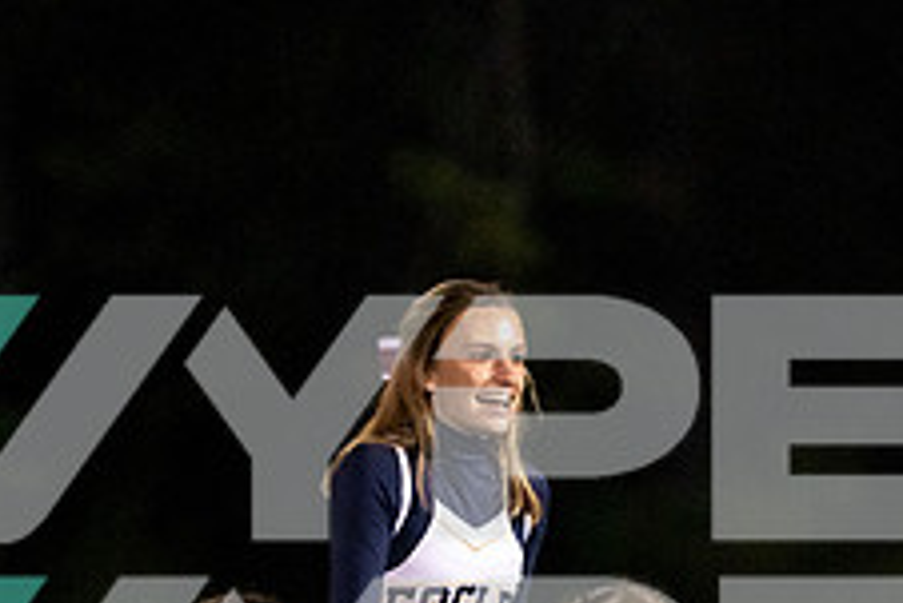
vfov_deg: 1.6
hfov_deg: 2.4
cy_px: 703
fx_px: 21484
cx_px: 396
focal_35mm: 856
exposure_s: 1/1600
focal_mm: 430
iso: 16000
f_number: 6.3
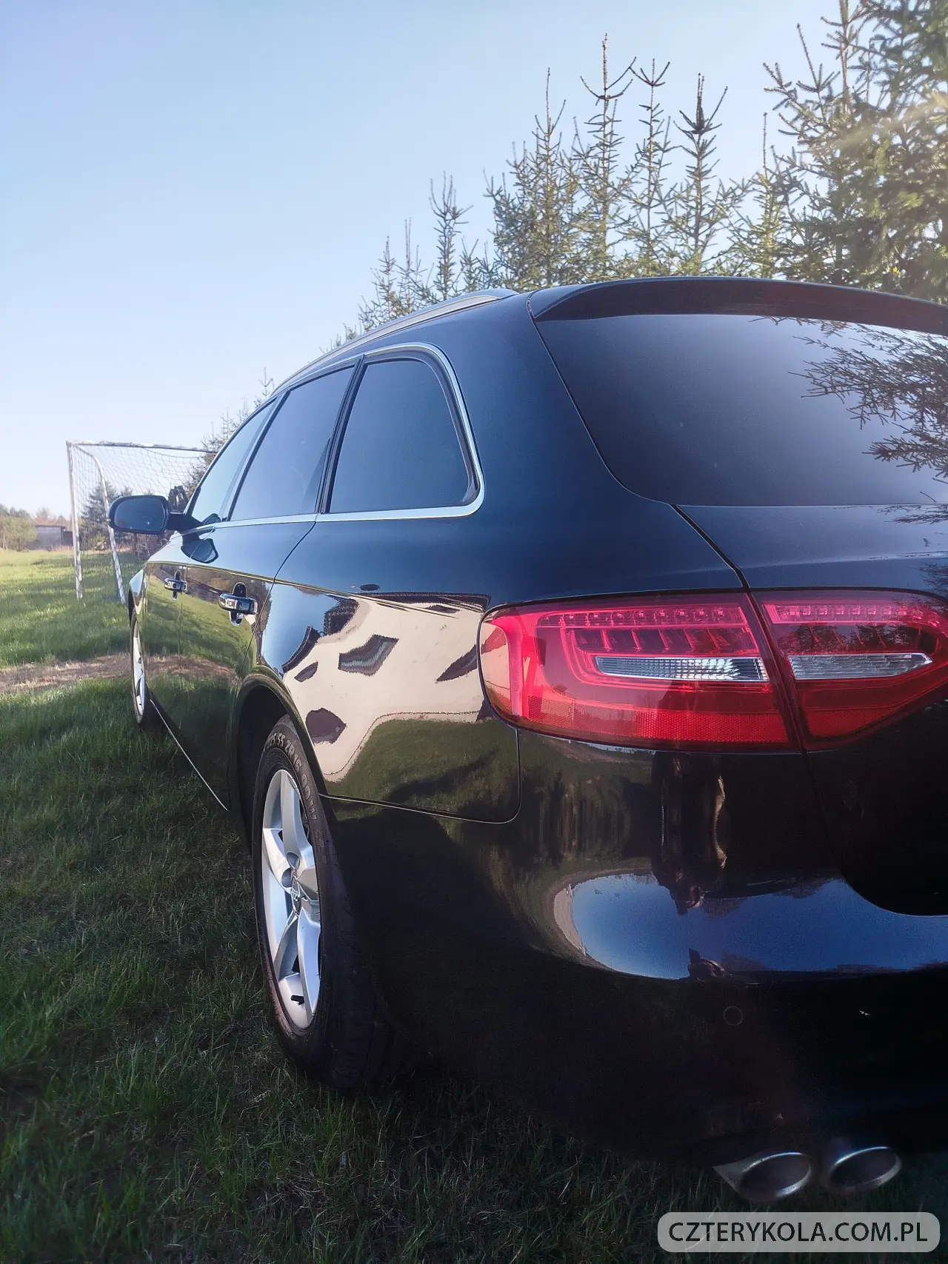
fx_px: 876
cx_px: 474
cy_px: 632
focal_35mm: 24
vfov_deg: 71.6
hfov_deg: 56.8
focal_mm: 5.31
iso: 50
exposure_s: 1/451
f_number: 1.7
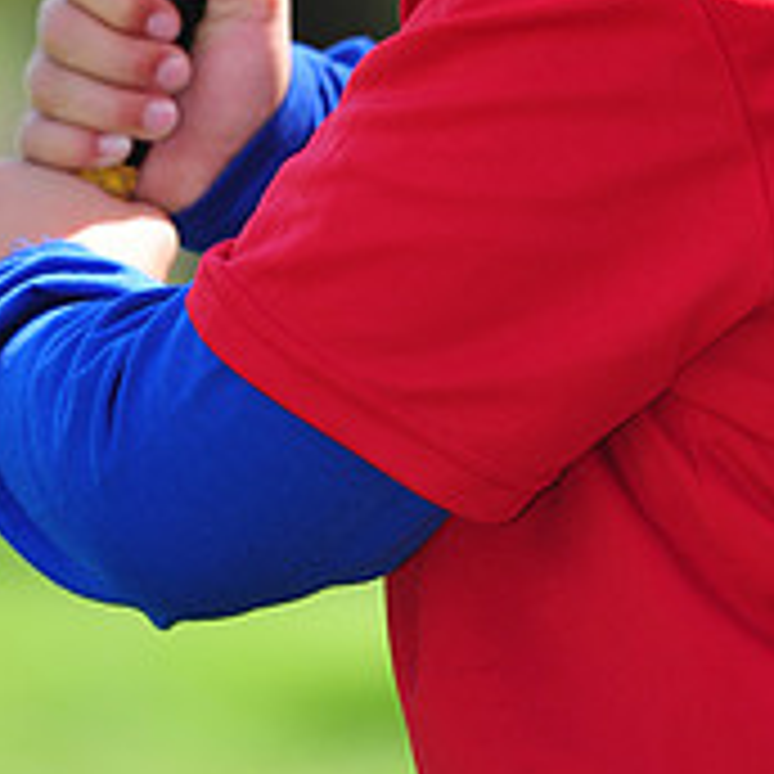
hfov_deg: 3.1
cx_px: 396
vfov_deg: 3.1
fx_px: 14470
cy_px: -297
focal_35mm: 572
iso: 200
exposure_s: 1/320
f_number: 5.6
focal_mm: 200
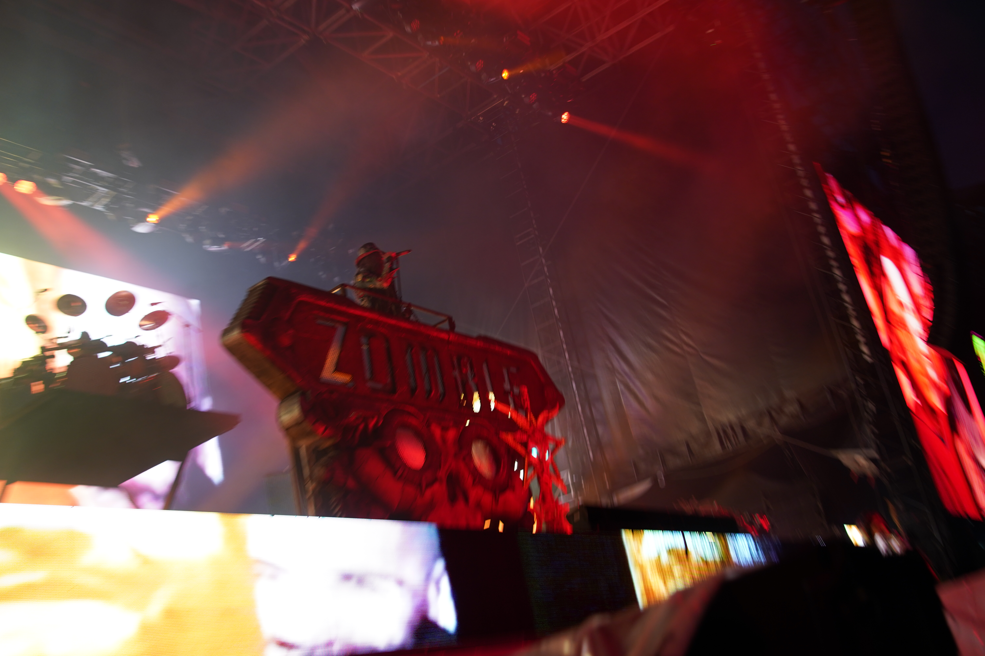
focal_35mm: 37
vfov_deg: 35.9
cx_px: 492
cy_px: 328
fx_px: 1012
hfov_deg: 51.9
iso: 800
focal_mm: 37
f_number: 4
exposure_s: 1/125
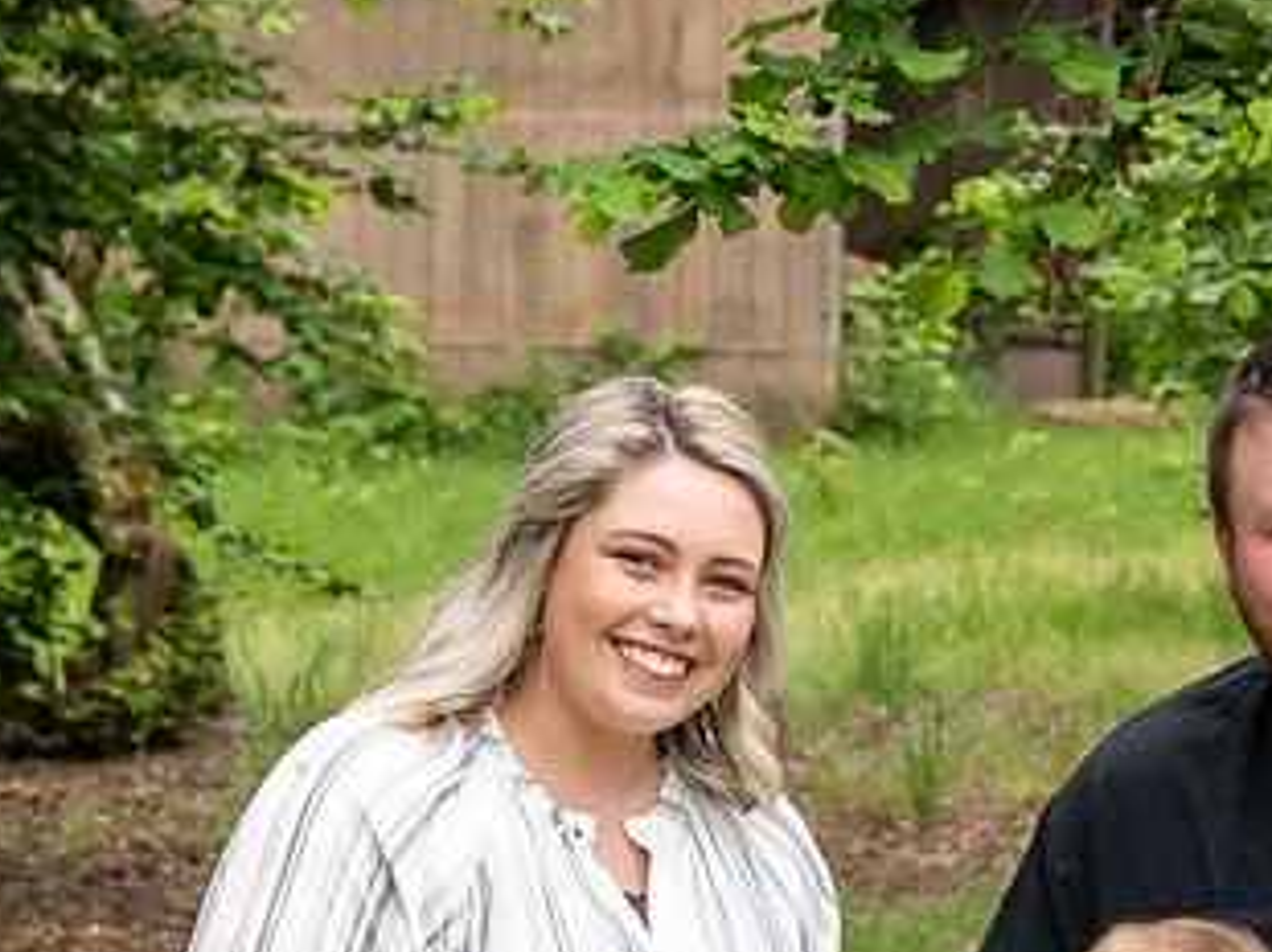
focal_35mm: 173
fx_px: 6352
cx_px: 1059
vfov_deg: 8.5
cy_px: 803
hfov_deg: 11.4
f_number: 4
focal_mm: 36
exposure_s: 1/400
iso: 400
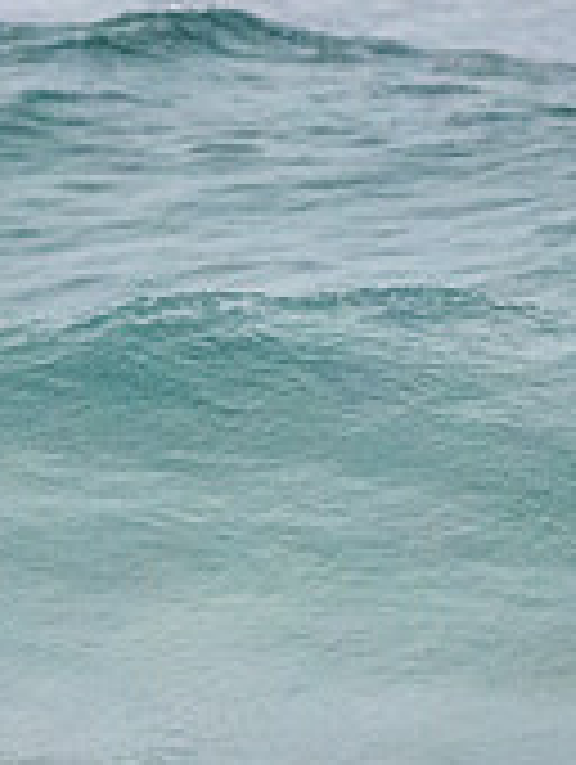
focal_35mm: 2009
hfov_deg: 0.7
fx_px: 44461
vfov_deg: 1.0
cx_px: -769
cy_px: 296
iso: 3600
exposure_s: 1/2000
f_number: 5.6
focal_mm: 500
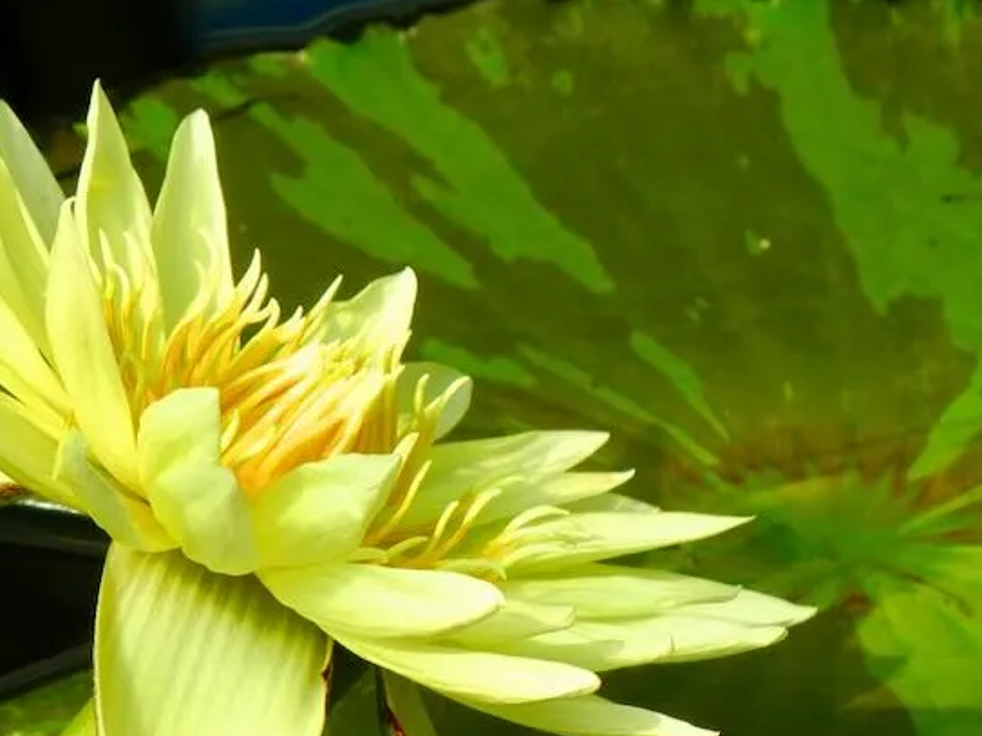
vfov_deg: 2.6
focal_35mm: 566
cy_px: 524
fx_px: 16053
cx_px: 275
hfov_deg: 3.5
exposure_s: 1/330
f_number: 5.6
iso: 160
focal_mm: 54
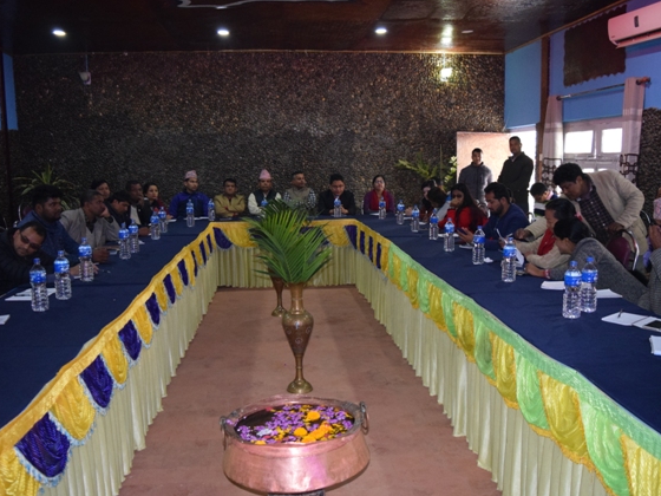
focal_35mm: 33
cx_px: 351
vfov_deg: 42.9
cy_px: 251
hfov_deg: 55.3
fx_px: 630
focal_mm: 20
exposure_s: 1/60
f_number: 3.5
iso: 2800
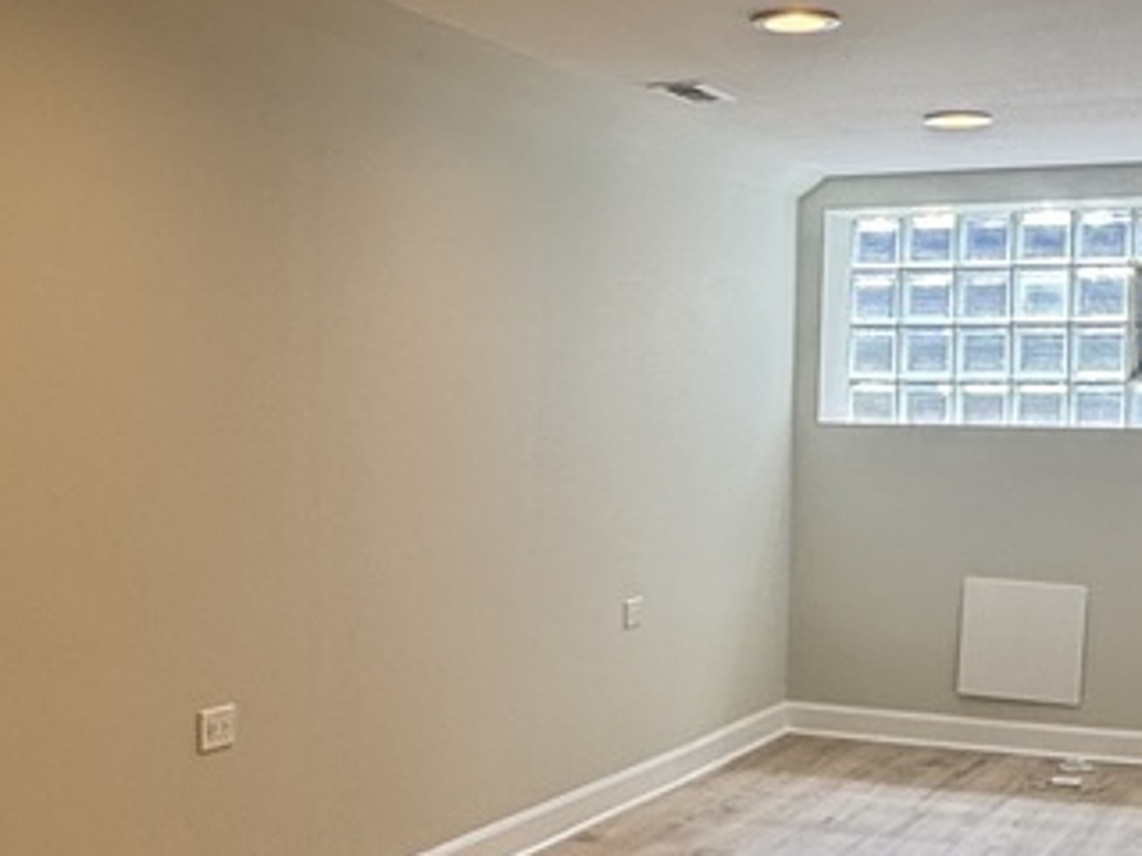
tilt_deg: -4.2
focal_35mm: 63
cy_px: 535
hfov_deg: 30.5
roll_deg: -1.0
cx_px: 389
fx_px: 2078
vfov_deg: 23.2
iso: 40
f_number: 2.2
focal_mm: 2.22
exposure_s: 1/140
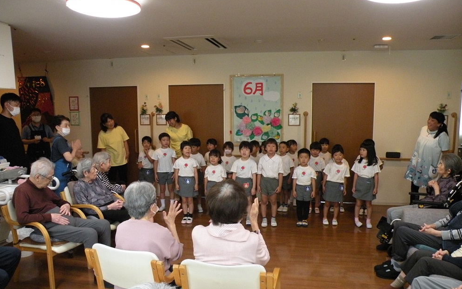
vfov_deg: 43.0
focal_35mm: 29
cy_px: 165
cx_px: 233
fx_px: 365
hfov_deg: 64.6
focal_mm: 4.7
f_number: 2.8
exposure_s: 1/37.6
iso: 400
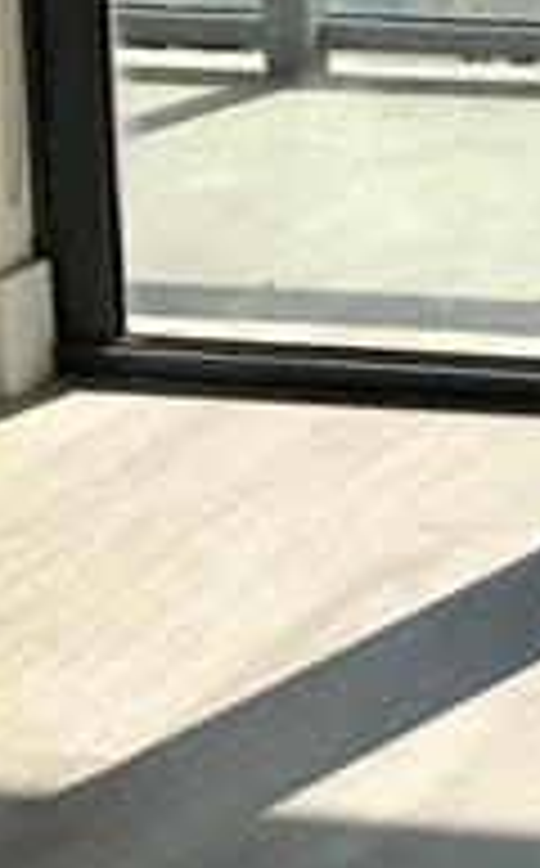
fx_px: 4372
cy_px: -130
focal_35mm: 185
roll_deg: +1.5
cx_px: 1220
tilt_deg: -9.8
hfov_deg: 6.8
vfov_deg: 11.2
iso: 20
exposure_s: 1/852
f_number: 1.8
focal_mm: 3.99
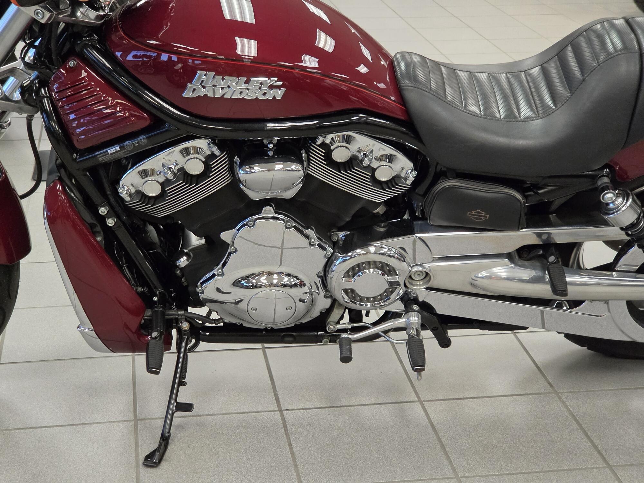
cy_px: 242
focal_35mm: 69
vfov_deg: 21.3
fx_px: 1284
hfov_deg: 28.2
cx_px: 322
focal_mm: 7
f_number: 2.4
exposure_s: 1/120
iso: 500
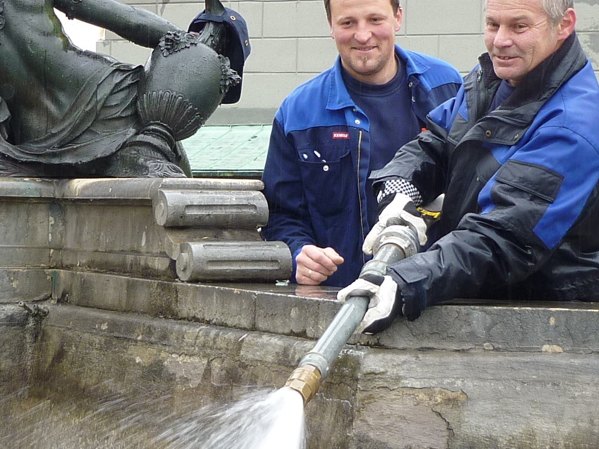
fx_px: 1921
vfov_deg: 13.3
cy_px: 190
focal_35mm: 111
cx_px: 289
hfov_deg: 17.7
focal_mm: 6.9
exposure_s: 1/50
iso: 100
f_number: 3
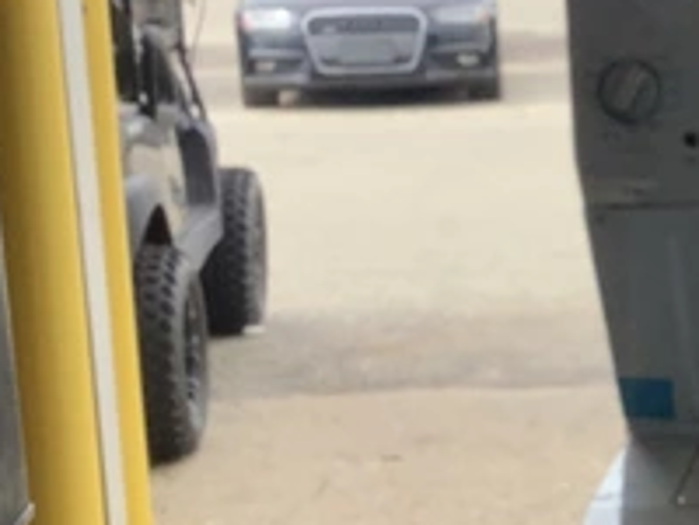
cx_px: 912
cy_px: 348
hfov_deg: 16.1
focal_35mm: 116
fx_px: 2342
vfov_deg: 12.8
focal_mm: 3.3
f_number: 2.4
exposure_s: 1/170
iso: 25
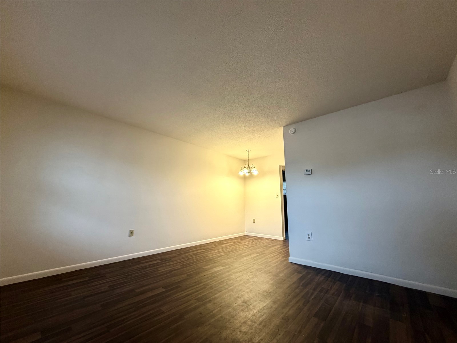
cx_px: 228
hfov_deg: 102.1
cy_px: 172
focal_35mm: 14
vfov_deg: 85.7
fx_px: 185
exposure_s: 1/60
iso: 250
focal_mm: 2.22
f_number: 2.2
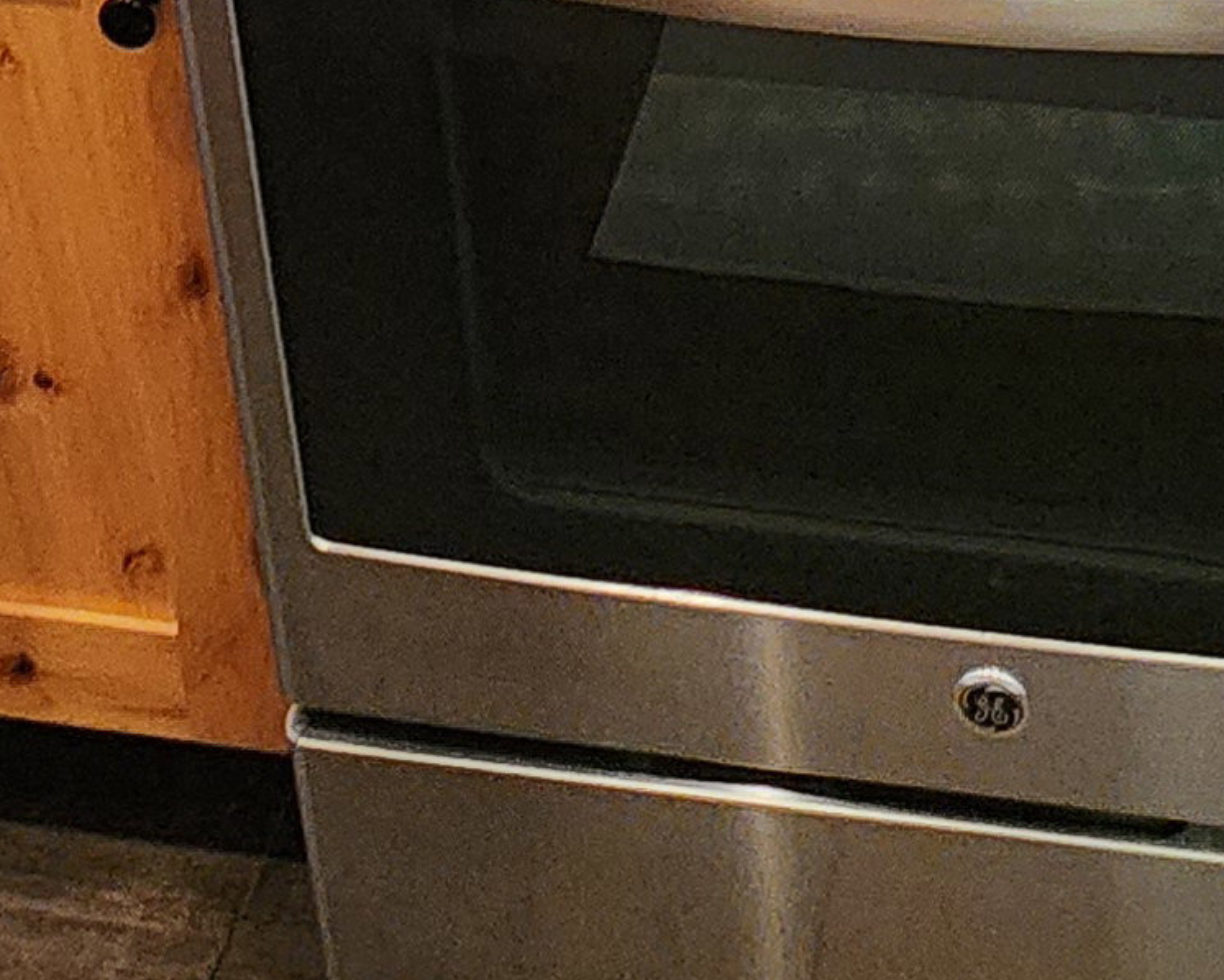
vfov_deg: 14.9
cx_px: 932
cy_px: -1303
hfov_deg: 27.5
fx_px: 2464
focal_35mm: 68
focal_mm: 2.2
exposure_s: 1/60
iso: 320
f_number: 2.2
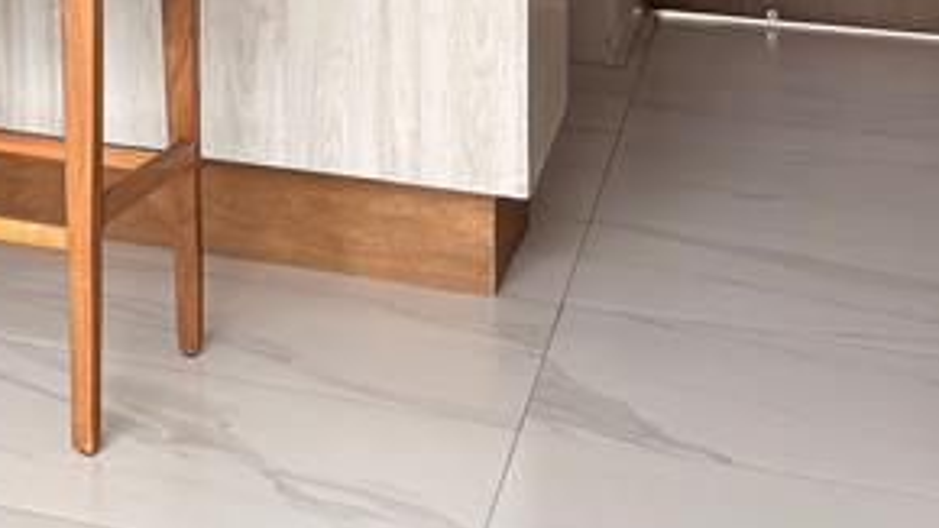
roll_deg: +1.5
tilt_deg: -0.6
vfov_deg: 11.1
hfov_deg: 17.8
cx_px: -667
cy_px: -479
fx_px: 2489
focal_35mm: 100
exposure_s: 1/136
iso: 32
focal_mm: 5.96
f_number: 1.6
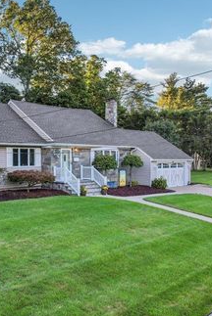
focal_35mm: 34
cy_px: 156
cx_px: 63
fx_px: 300
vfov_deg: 55.8
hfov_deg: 38.3
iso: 100
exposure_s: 1/400
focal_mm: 8.4
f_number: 2.8
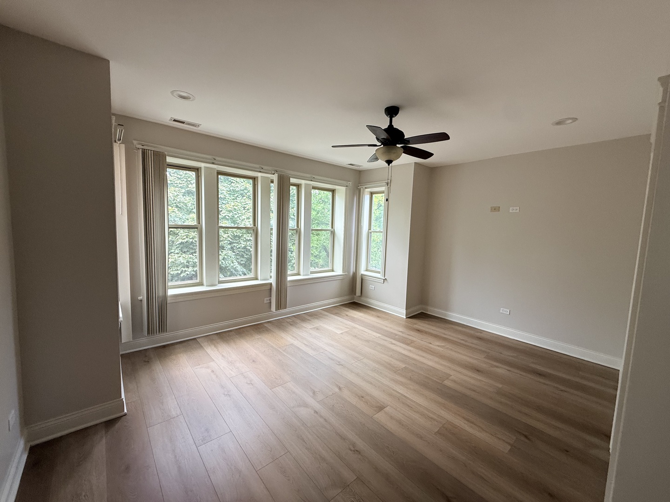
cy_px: 251
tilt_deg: -6.4
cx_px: 335
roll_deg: -2.5
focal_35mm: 14
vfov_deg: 85.7
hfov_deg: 102.1
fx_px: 271
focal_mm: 2.22
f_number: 2.2
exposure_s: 1/99
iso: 160
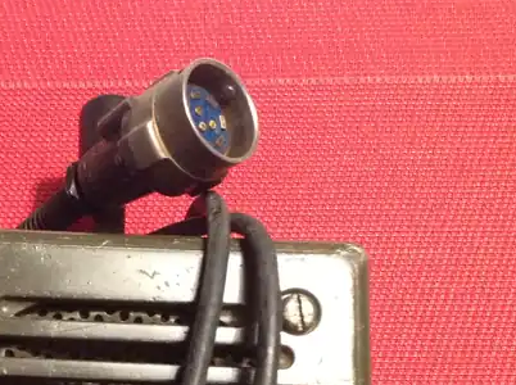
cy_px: 409
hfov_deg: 21.9
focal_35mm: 87
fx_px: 1295
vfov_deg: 16.5
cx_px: 21
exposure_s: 1/15
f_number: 2.4
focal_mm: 4.28
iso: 400
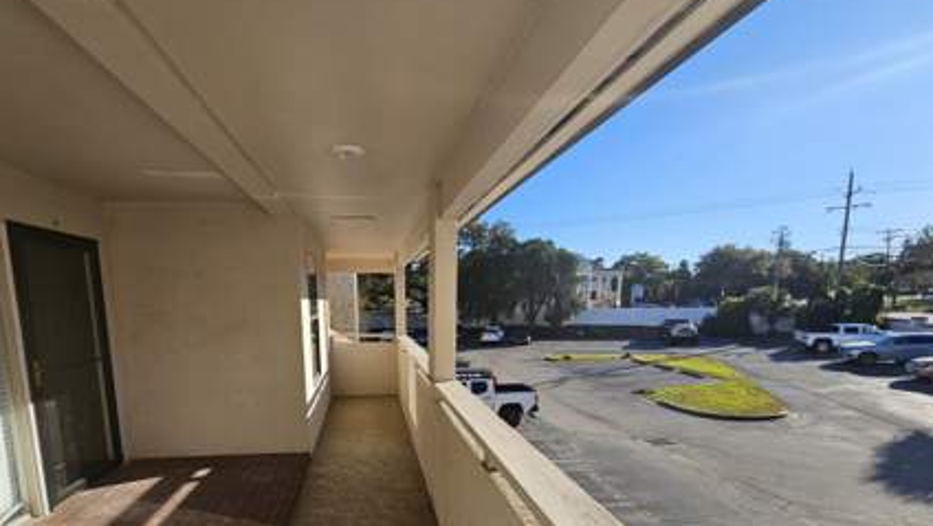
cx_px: 418
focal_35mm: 16
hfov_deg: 99.0
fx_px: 396
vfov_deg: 64.9
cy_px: 362
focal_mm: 2.2
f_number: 2.2
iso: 50
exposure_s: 1/1794
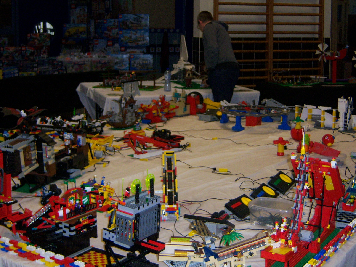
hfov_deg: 34.3
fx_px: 576
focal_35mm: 56
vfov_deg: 25.9
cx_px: 200
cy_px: 88
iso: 160
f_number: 2.8
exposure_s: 1/60
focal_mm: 7.5
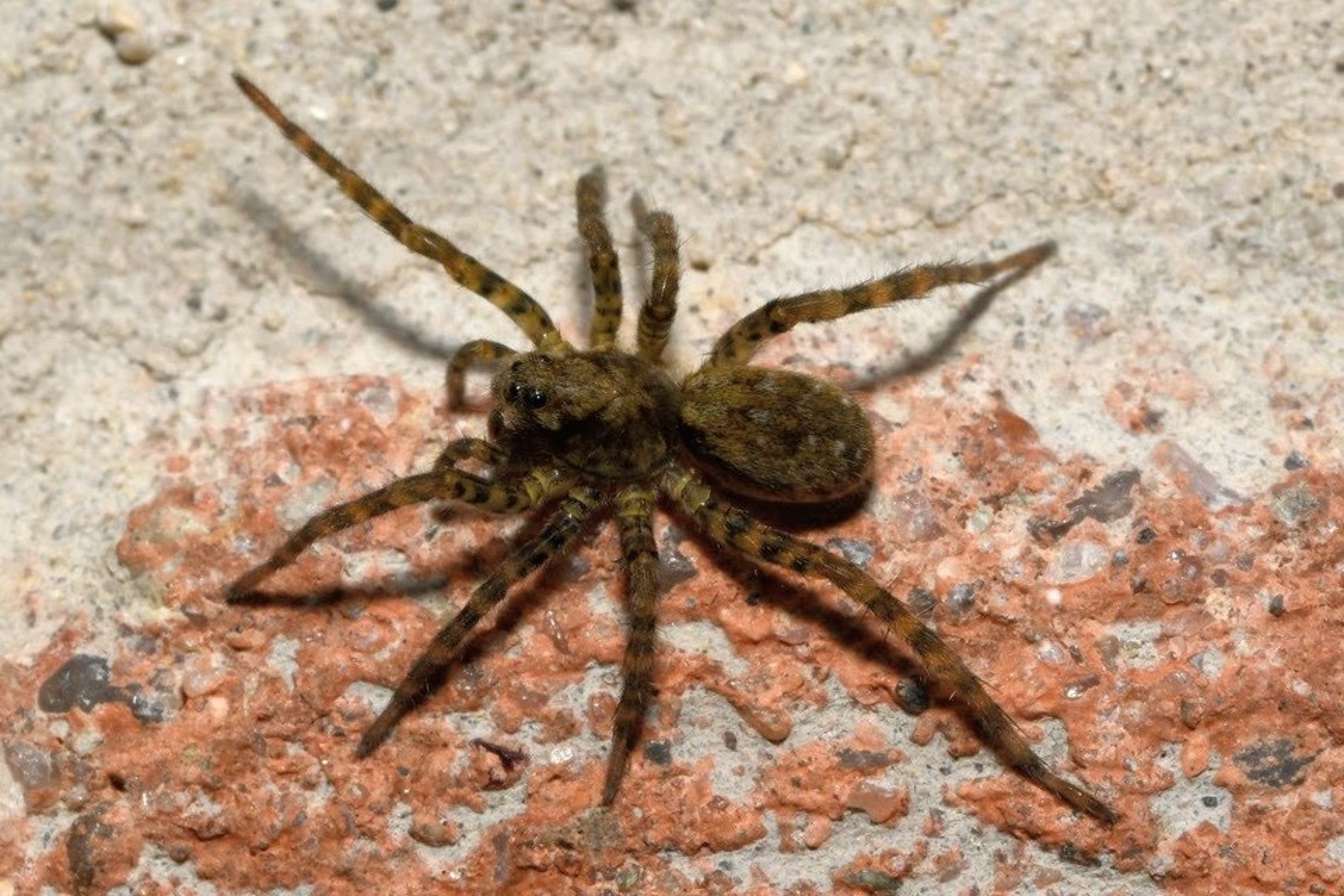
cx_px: 672
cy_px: 448
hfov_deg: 13.0
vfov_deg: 8.7
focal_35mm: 158
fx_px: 5880
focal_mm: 105
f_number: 32
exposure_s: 1/60
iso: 250
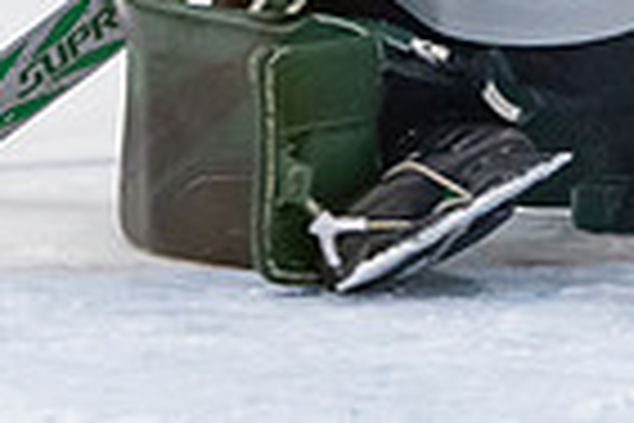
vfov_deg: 1.7
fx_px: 14123
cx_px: 410
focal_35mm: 802
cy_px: -489
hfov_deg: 2.6
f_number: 3.2
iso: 2000
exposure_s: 1/640
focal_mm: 130
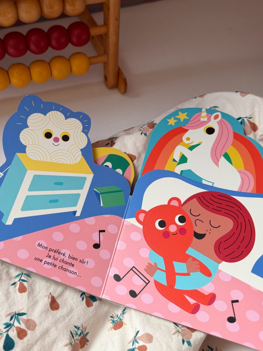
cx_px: 98
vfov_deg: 58.1
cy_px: 148
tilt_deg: -57.3
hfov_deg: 45.1
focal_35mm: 31
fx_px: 314
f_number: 1.78
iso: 200
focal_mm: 6.76
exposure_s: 1/90
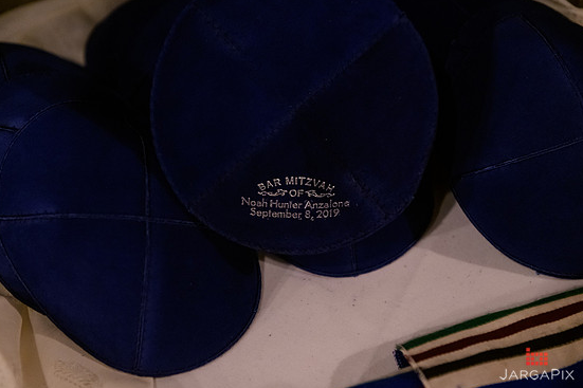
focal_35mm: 59
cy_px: 198
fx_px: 955
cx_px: 294
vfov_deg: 23.0
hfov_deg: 33.9
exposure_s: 1/50
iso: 3200
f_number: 3.2
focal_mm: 56
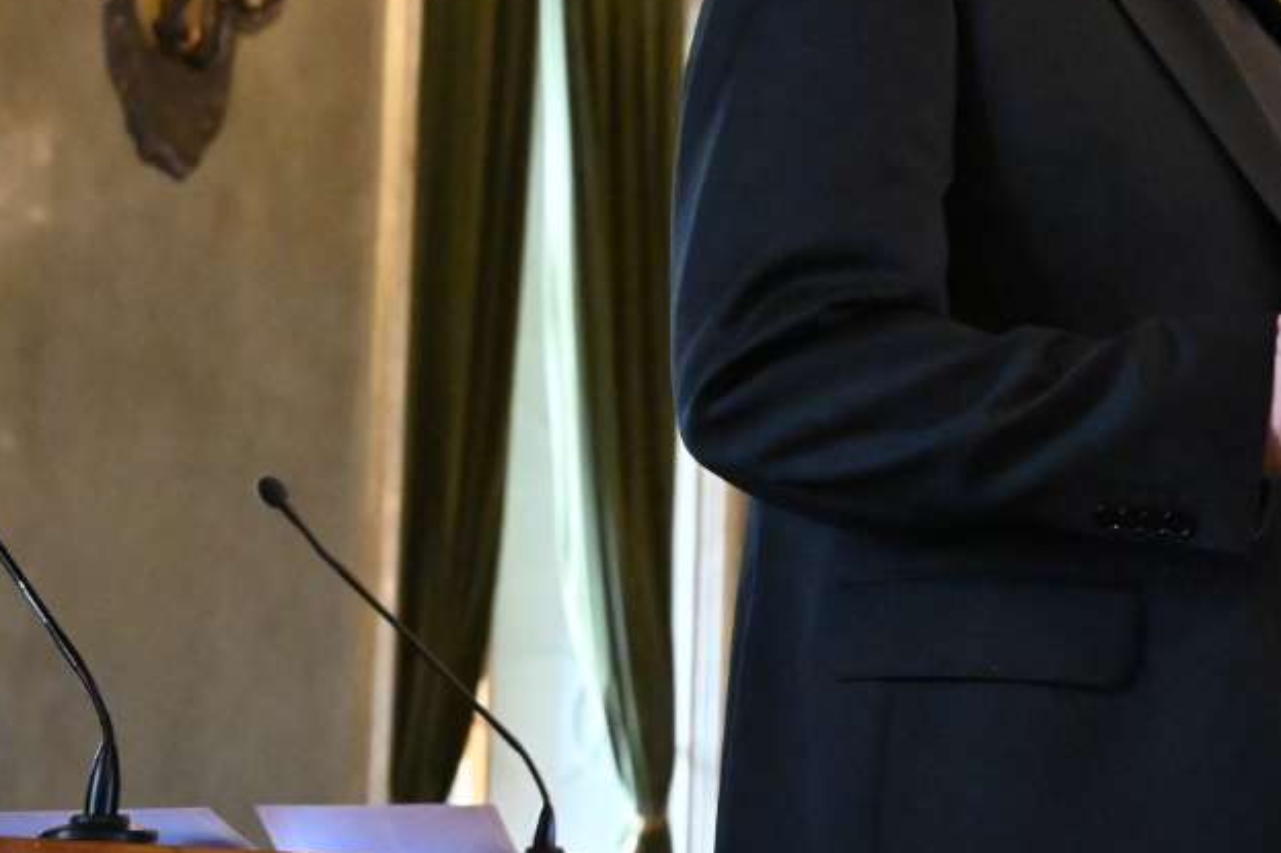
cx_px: 1349
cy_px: 257
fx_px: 4162
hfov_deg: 17.0
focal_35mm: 117
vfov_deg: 11.7
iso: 20000
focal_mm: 45
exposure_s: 1/800
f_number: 4.5
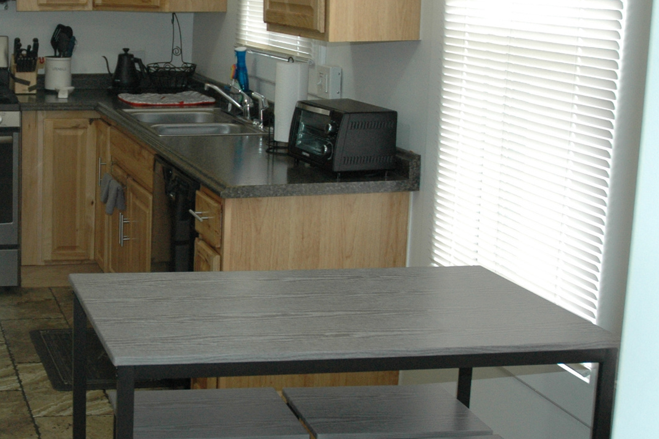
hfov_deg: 28.2
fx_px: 1262
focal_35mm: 69
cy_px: 186
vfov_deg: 19.7
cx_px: 65
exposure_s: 1/60
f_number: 3.8
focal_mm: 24
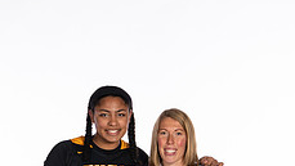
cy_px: 263
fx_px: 2074
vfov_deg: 4.6
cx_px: 142
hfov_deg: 8.1
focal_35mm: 265
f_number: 5.6
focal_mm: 86
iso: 100
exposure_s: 1/100
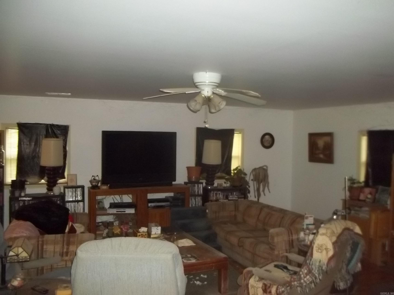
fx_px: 376
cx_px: 197
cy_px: 148
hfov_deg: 55.4
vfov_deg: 42.9
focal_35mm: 33
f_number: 3.3
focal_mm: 5.9
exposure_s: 1/30
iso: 400
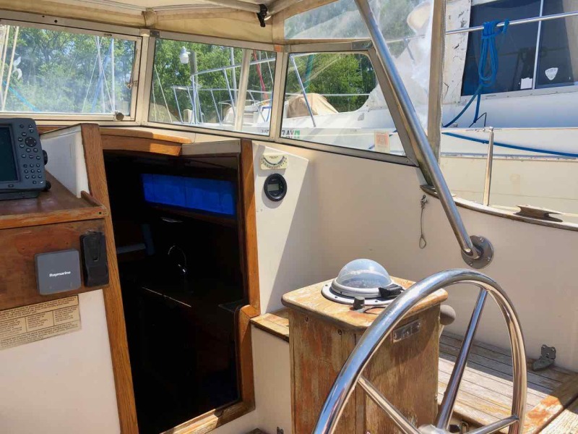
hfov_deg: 63.4
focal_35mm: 28
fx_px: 468
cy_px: 217
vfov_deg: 49.7
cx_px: 289
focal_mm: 3.99
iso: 20
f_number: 1.8
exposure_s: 1/1116
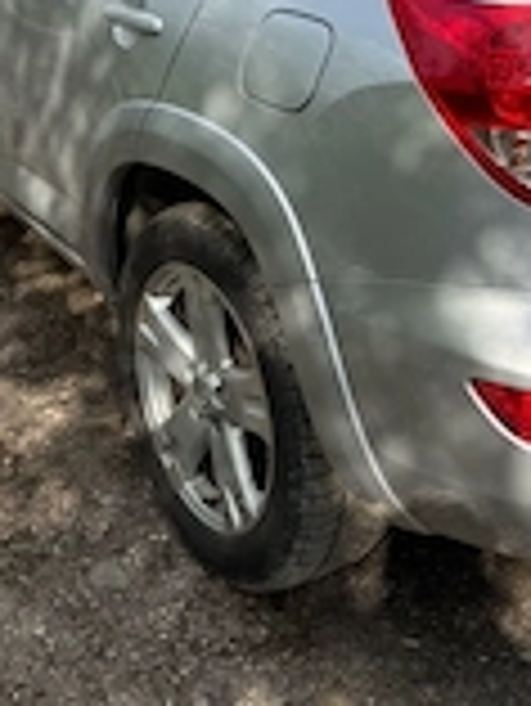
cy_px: 94
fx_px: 1246
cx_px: 184
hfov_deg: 24.0
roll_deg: +1.7
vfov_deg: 30.5
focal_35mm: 61
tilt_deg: -18.0
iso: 80
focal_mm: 6.76
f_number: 1.78
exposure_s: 1/1949
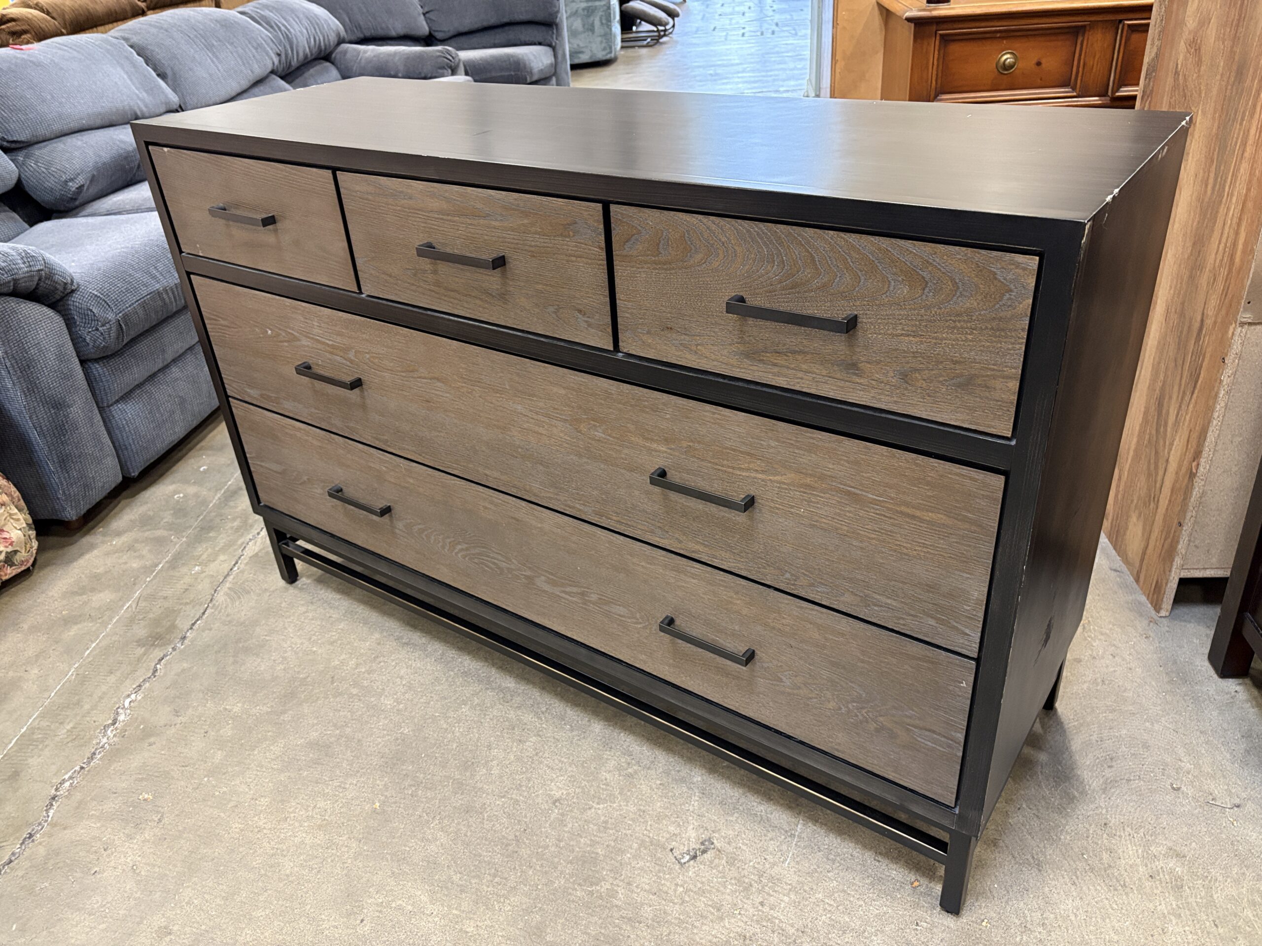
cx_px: 631
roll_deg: +4.6
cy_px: 473
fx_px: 948
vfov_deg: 53.1
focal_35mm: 26
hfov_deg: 67.3
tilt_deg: -30.3
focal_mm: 5.96
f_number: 1.6
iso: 400
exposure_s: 1/40
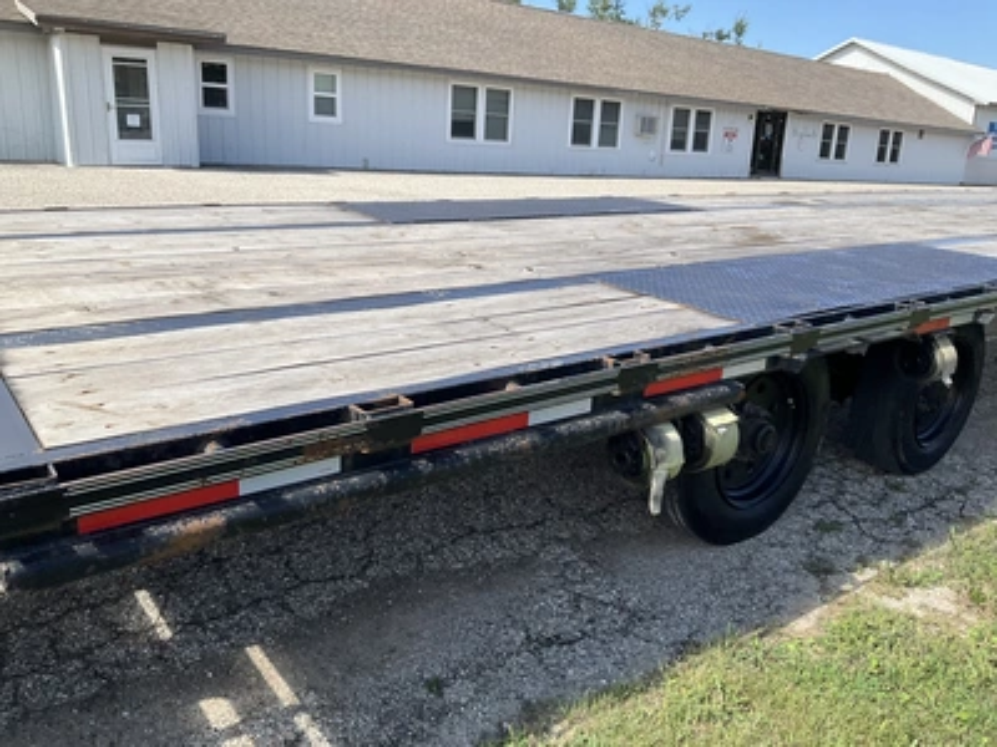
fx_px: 835
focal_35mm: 29
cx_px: 498
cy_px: 374
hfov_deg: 61.7
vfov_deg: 48.2
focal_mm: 3
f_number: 1.8
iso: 25
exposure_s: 1/898
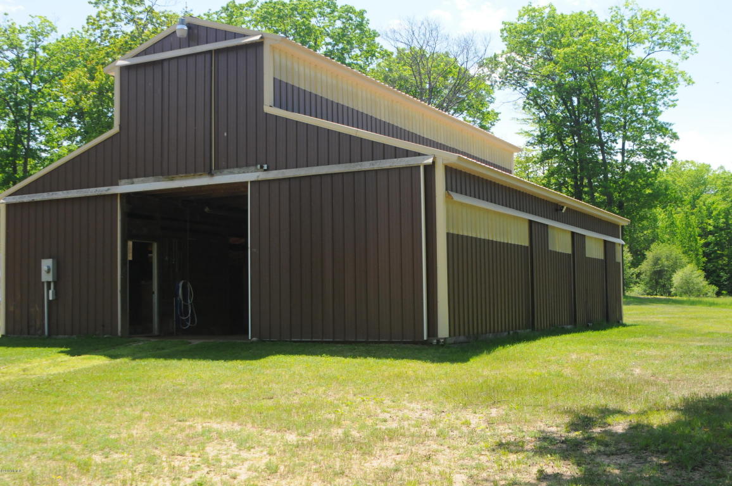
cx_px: 366
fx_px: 853
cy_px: 243
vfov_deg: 31.8
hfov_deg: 46.4
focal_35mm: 42
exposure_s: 1/320
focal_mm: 28
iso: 800
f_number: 9
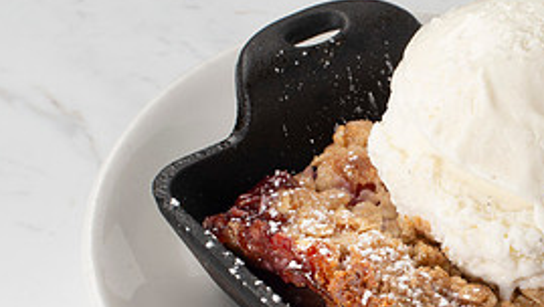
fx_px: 1935
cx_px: 458
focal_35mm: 134
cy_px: 285
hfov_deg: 15.9
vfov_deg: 9.0
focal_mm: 50
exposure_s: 1/250
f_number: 16
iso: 160
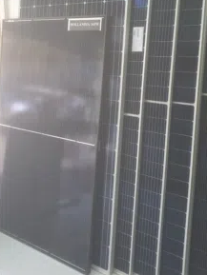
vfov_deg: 50.4
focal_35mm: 36
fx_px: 287
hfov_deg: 39.5
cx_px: 123
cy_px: 92
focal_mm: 4.3
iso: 50
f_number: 2.4
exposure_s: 1/50
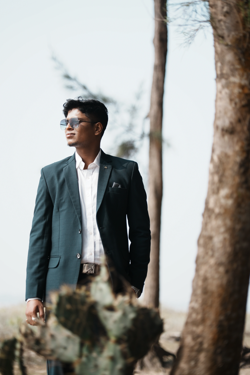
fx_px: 780
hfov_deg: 18.2
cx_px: 125
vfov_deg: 27.0
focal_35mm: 75
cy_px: 188
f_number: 1.8
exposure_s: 1/500
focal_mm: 75
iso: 200
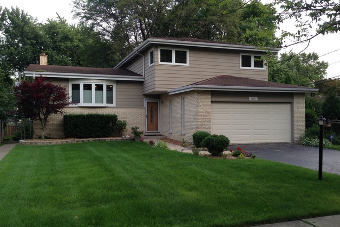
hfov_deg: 54.5
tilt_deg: +0.0
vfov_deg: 37.8
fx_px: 330
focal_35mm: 35
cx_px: 169
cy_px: 116
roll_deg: +0.2
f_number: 2.4
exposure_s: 1/194
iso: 50
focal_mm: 4.12
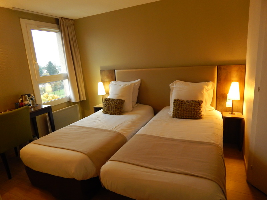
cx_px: 134
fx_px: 177
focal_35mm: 23
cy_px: 100
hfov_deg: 73.9
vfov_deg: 58.9
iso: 320
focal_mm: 4
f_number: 3
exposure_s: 1/30
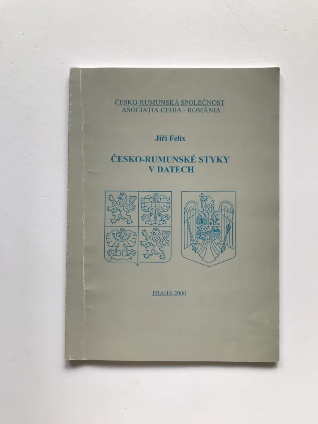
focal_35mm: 28
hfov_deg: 49.7
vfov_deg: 63.4
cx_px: 159
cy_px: 212
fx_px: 343
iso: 20
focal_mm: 3.99
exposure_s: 1/100
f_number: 1.8
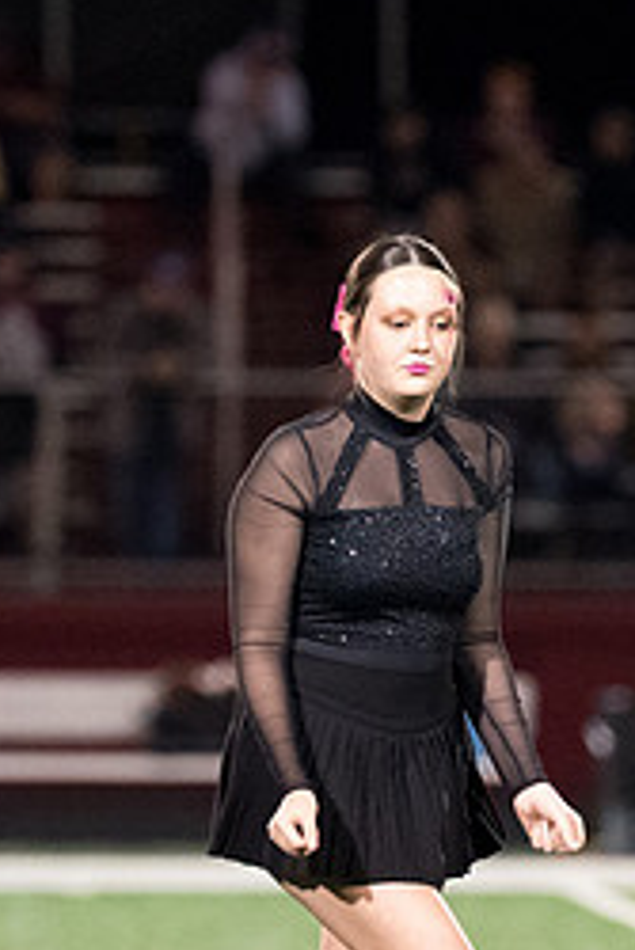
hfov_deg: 2.5
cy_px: 476
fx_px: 14716
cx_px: 426
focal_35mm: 557
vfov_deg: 3.7
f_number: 2.8
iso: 12800
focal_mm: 175
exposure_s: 1/1000
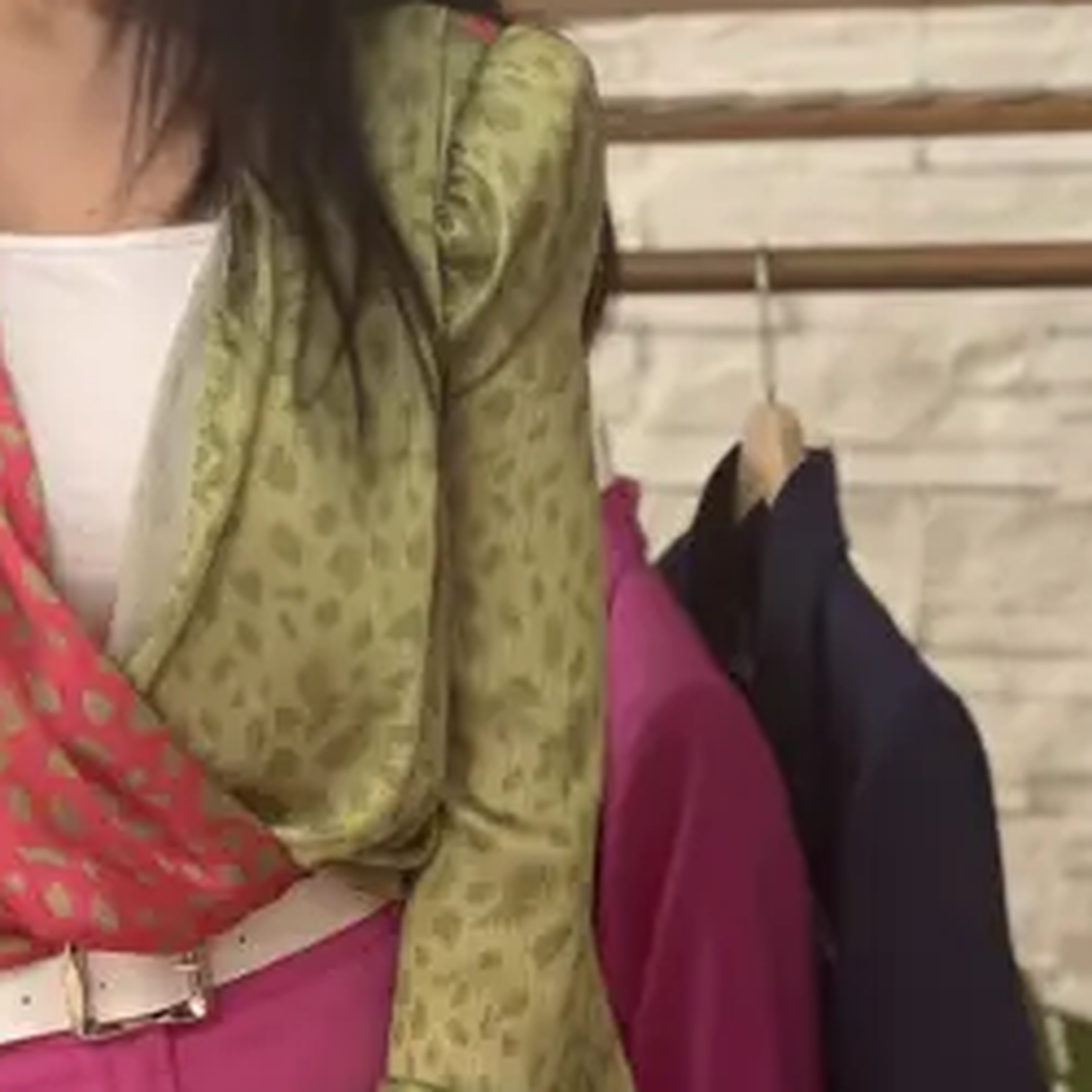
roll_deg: +1.7
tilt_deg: -8.5
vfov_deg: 11.8
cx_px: 432
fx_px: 5246
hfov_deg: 11.9
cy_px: 847
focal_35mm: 147
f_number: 2
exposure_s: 1/33
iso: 160
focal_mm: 6
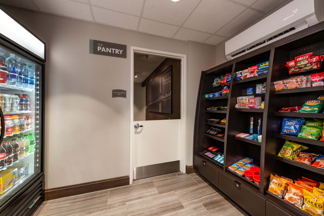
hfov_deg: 104.2
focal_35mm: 14
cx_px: 162
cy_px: 108
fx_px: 126
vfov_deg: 81.2
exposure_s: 1/8
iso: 640
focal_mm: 14
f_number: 11
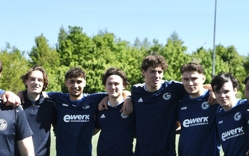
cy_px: 184
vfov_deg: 9.5
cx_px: -23
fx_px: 923
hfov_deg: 15.0
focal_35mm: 136
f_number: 5.6
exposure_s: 1/500
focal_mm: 38
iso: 100
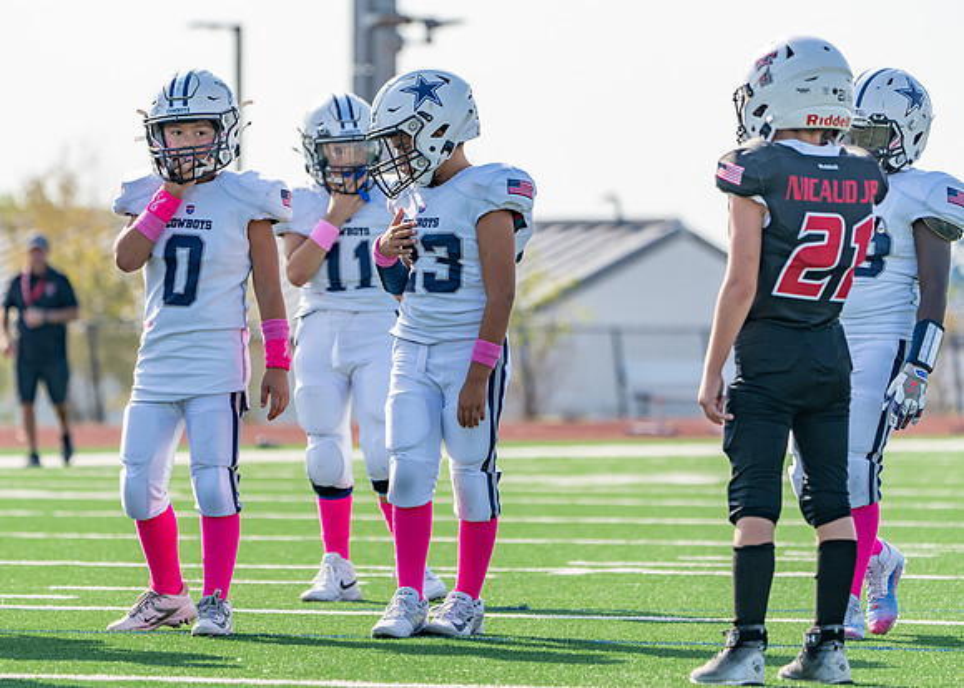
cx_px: 411
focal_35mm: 293
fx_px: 8031
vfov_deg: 4.9
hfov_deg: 6.9
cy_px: 293
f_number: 5.6
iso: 200
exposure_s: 1/1000
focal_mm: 244
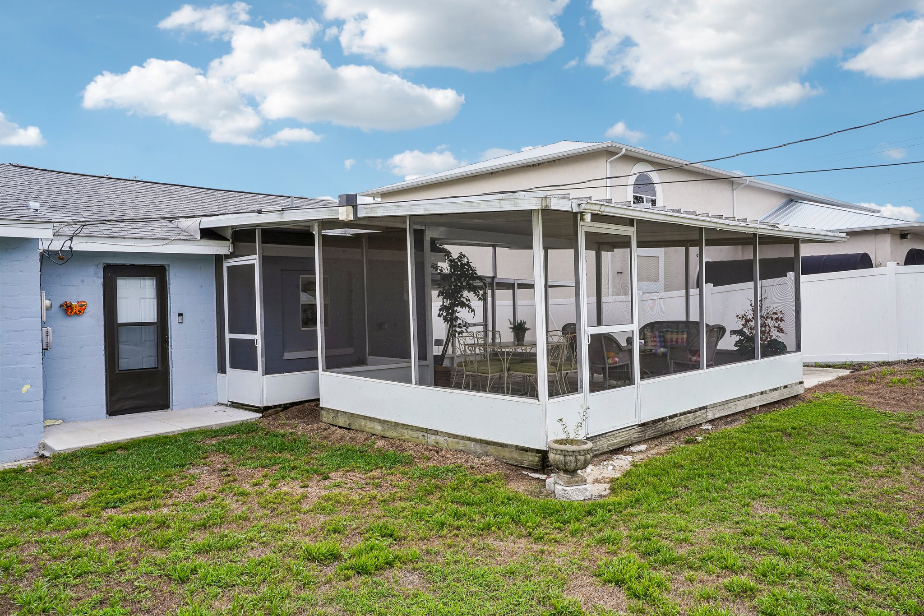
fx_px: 719
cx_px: 462
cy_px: 308
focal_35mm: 28
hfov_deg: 65.5
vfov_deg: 46.4
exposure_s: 1/30
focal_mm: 28
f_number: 20
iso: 200
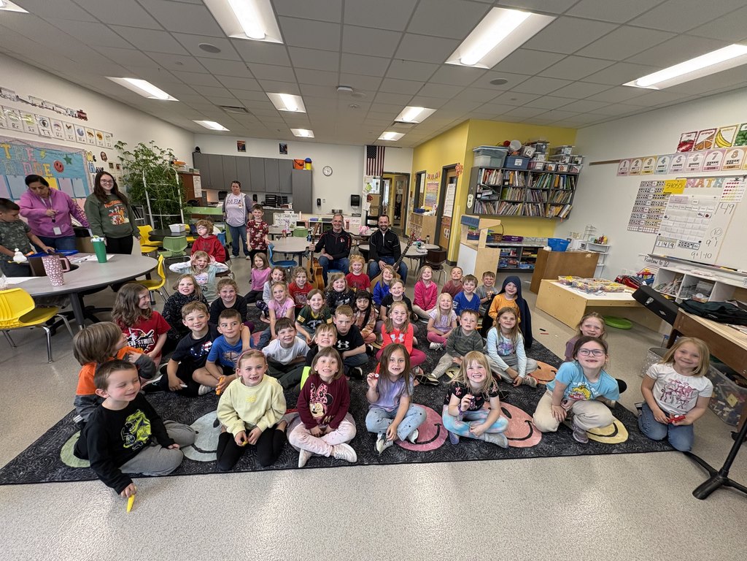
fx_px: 302
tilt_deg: -16.3
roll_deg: -3.1
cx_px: 374
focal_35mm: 14
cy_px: 280
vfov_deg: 85.7
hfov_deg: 102.1
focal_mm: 2.22
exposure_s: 1/60
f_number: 2.2
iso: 160
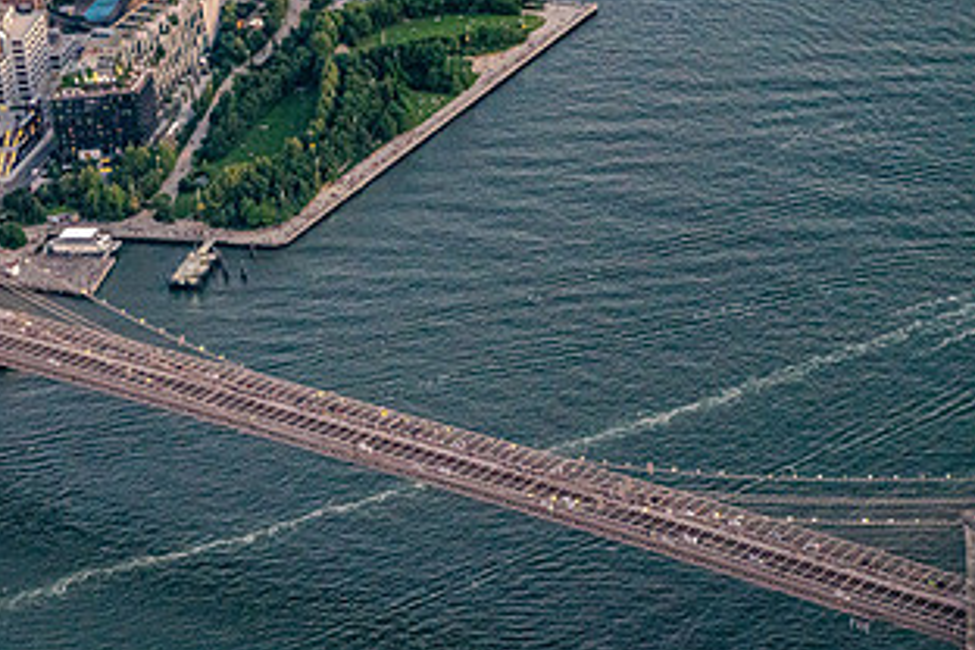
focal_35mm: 146
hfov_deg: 14.0
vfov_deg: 9.4
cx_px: 330
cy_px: 476
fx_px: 3954
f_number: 2.8
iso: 8000
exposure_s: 1/800
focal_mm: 75
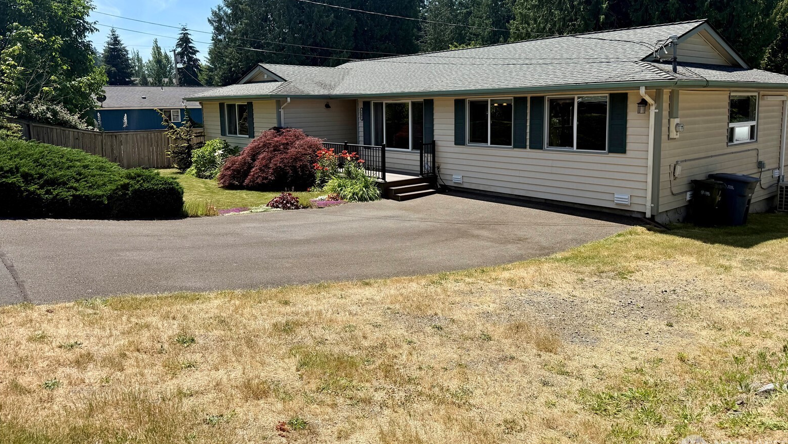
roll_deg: +0.7
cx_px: 405
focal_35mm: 27
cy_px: 163
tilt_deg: -6.2
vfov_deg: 42.6
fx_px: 564
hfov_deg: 69.8
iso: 80
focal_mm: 6.76
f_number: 1.78
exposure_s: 1/5319
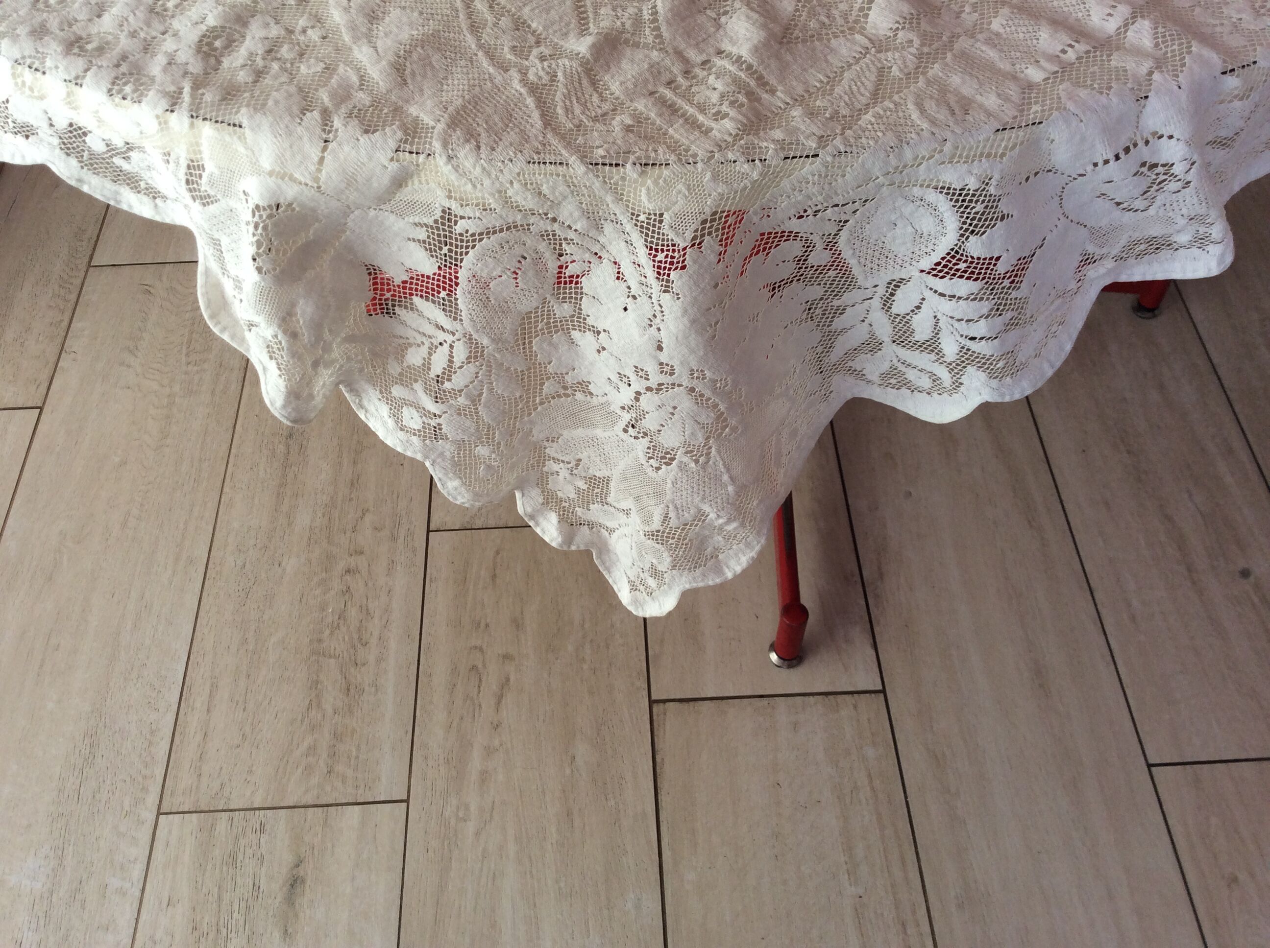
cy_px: 474
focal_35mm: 32
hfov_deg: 56.9
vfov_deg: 44.1
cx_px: 635
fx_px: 1172
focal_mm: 3.3
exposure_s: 1/140
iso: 32
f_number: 2.4
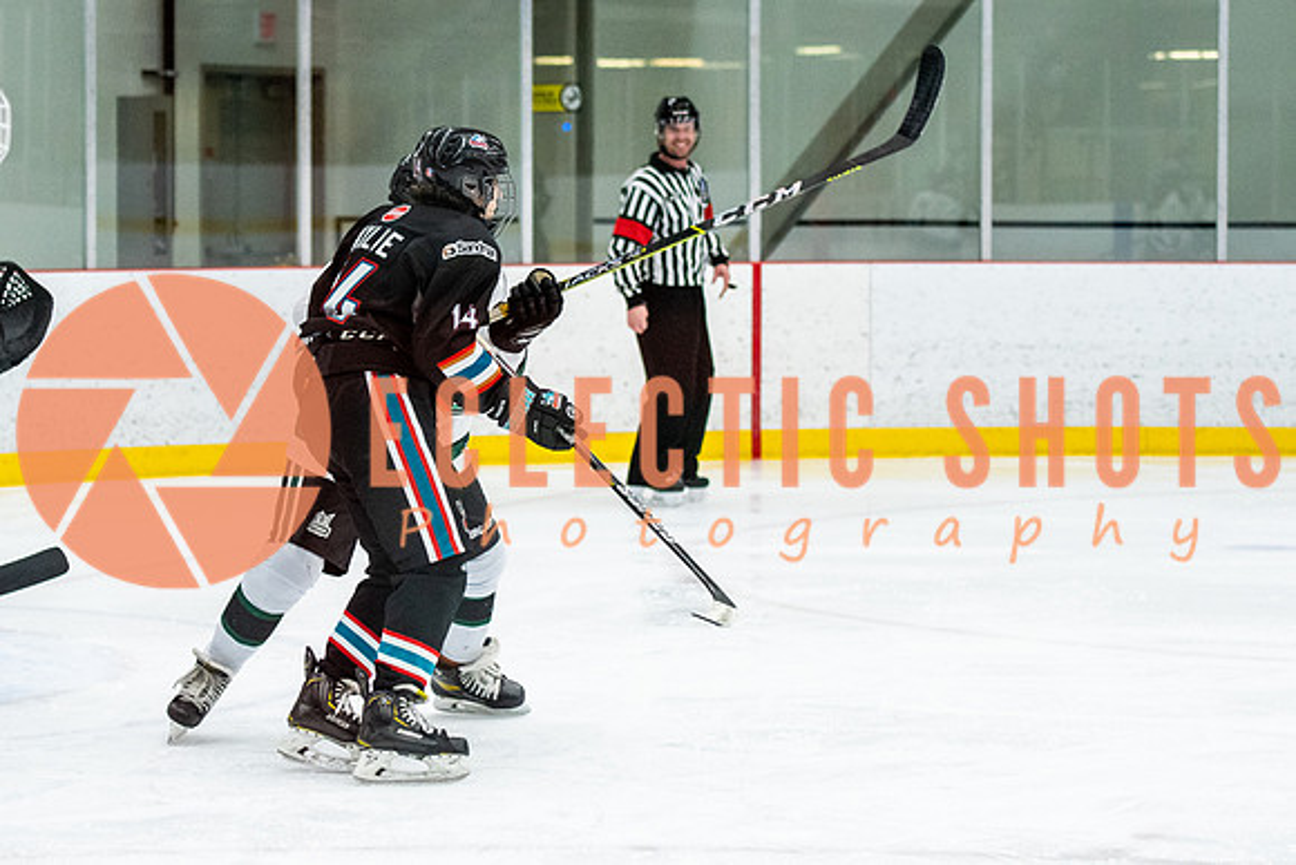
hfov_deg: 15.7
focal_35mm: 131
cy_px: 384
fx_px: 4708
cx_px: 497
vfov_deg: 10.5
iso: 2000
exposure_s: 1/640
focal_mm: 70
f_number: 2.8
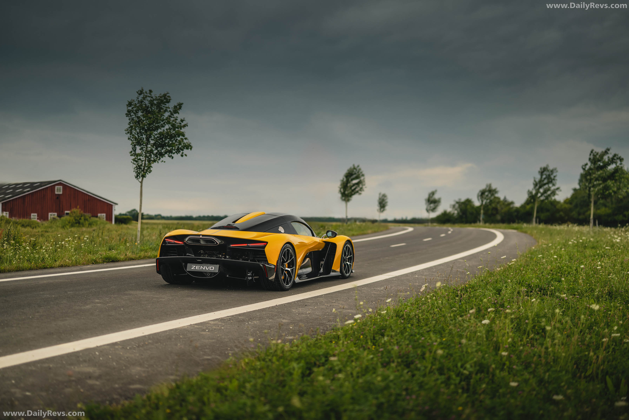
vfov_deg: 27.0
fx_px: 874
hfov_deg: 39.6
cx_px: 314
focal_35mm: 50
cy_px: 210
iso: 32
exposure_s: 1/500
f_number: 1.4
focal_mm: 50
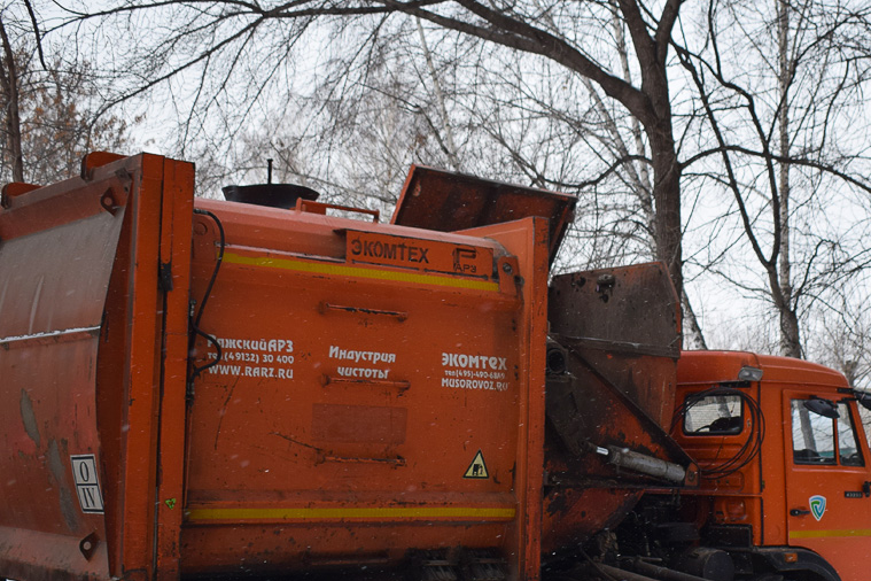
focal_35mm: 50
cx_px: 532
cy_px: 410
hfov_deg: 39.5
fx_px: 1205
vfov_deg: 26.9
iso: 200
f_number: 5.6
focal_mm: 21
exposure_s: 1/400
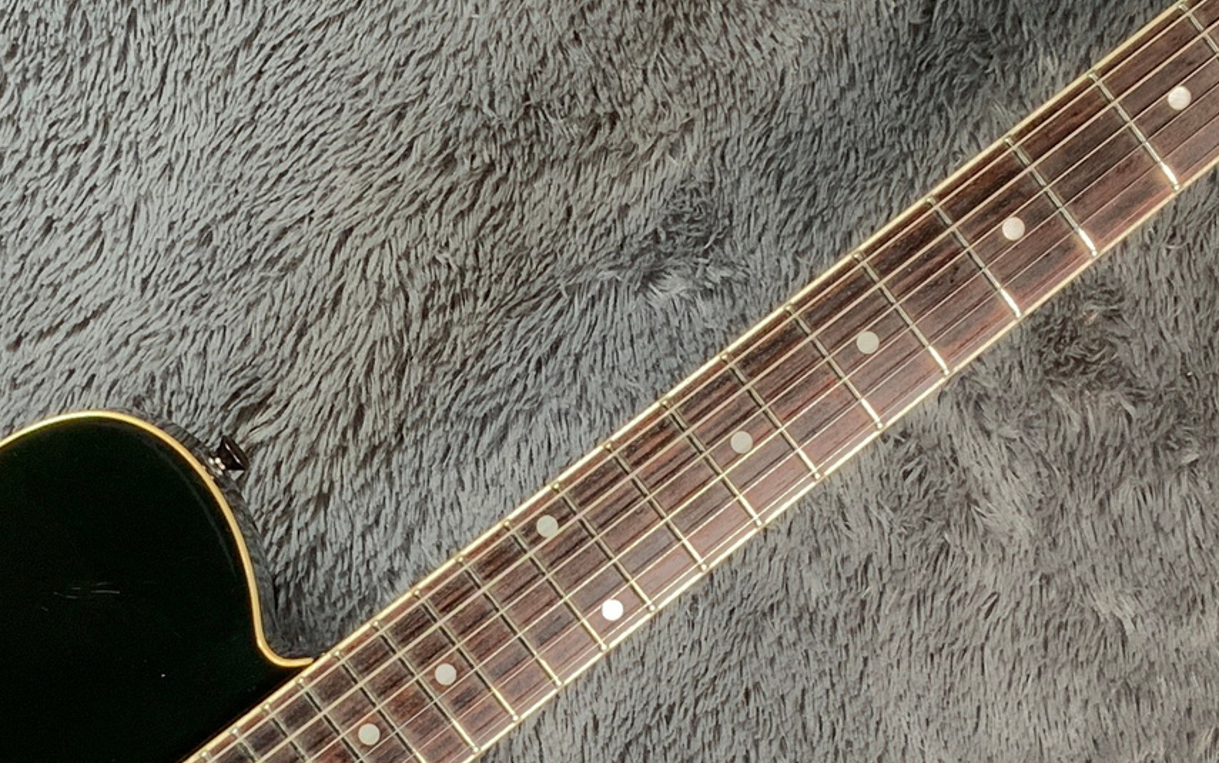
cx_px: 547
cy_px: 689
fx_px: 3057
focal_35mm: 92
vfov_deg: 14.1
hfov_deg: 22.5
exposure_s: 1/104
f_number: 1.8
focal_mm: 3
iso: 50
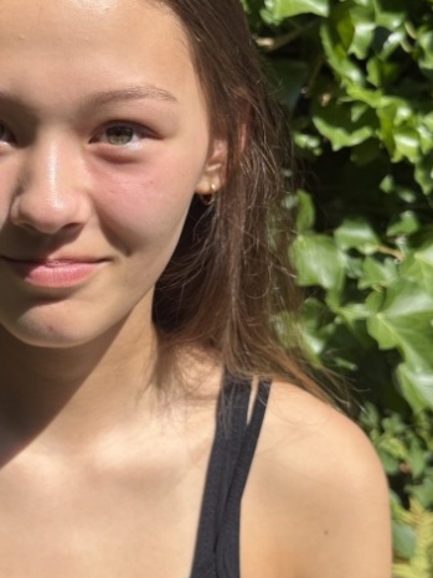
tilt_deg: -18.9
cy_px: 245
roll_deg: -5.9
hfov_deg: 25.9
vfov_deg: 34.9
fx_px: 918
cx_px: 72
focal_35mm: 55
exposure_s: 1/3759
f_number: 1.78
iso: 80
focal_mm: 6.76
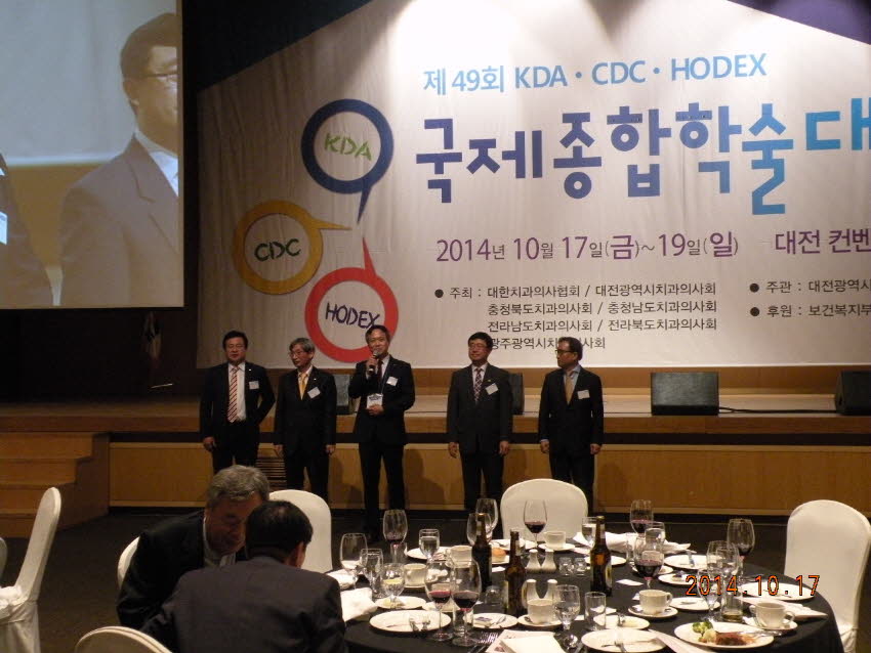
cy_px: 326
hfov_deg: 44.8
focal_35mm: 42
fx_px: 1057
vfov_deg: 34.4
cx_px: 436
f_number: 3.2
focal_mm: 7.4
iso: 400
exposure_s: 1/52
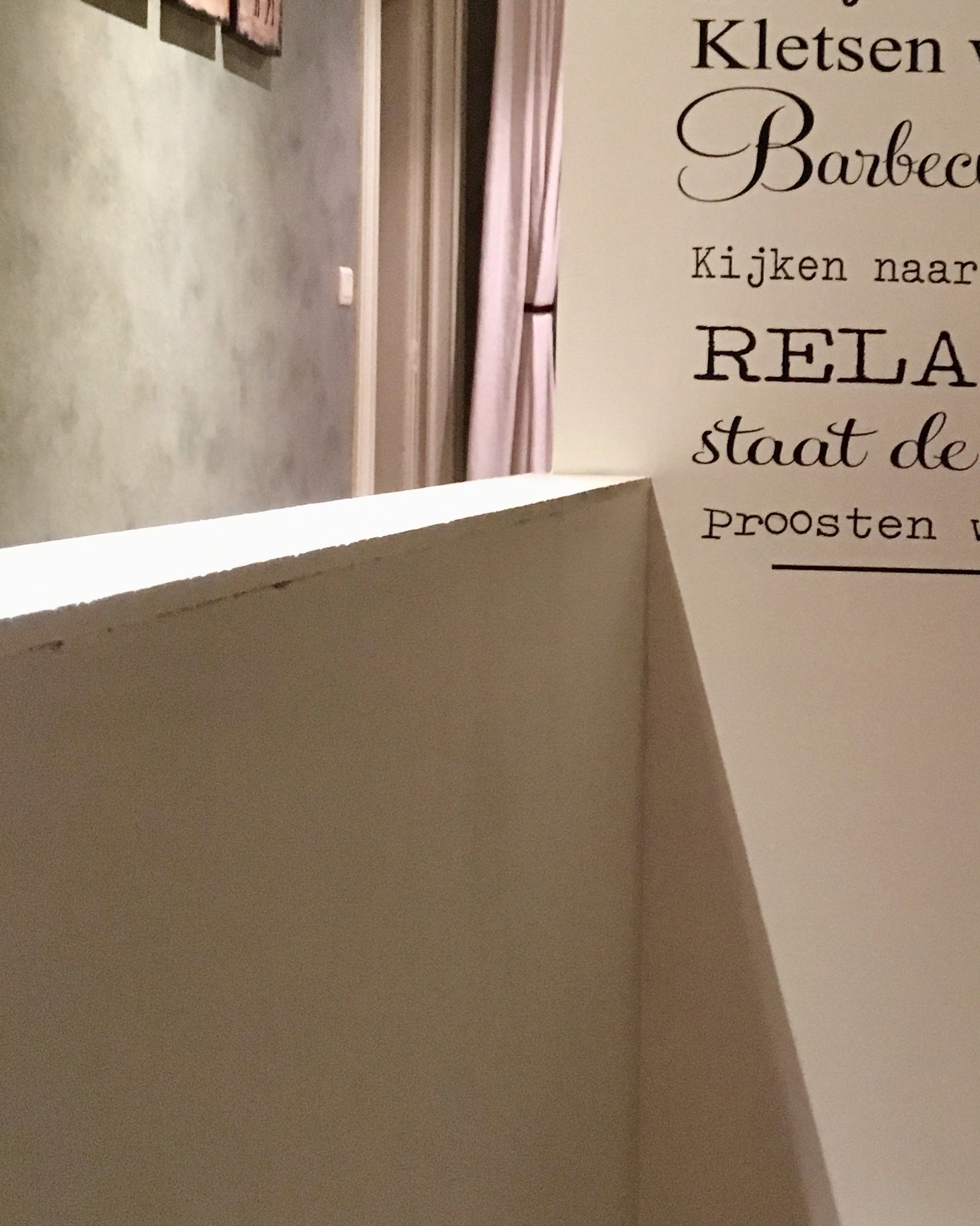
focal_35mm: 55
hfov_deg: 26.7
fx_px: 1994
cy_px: 406
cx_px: 882
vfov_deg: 33.8
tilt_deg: +0.4
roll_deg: -2.2
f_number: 2.2
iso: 400
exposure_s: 1/17
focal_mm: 4.15
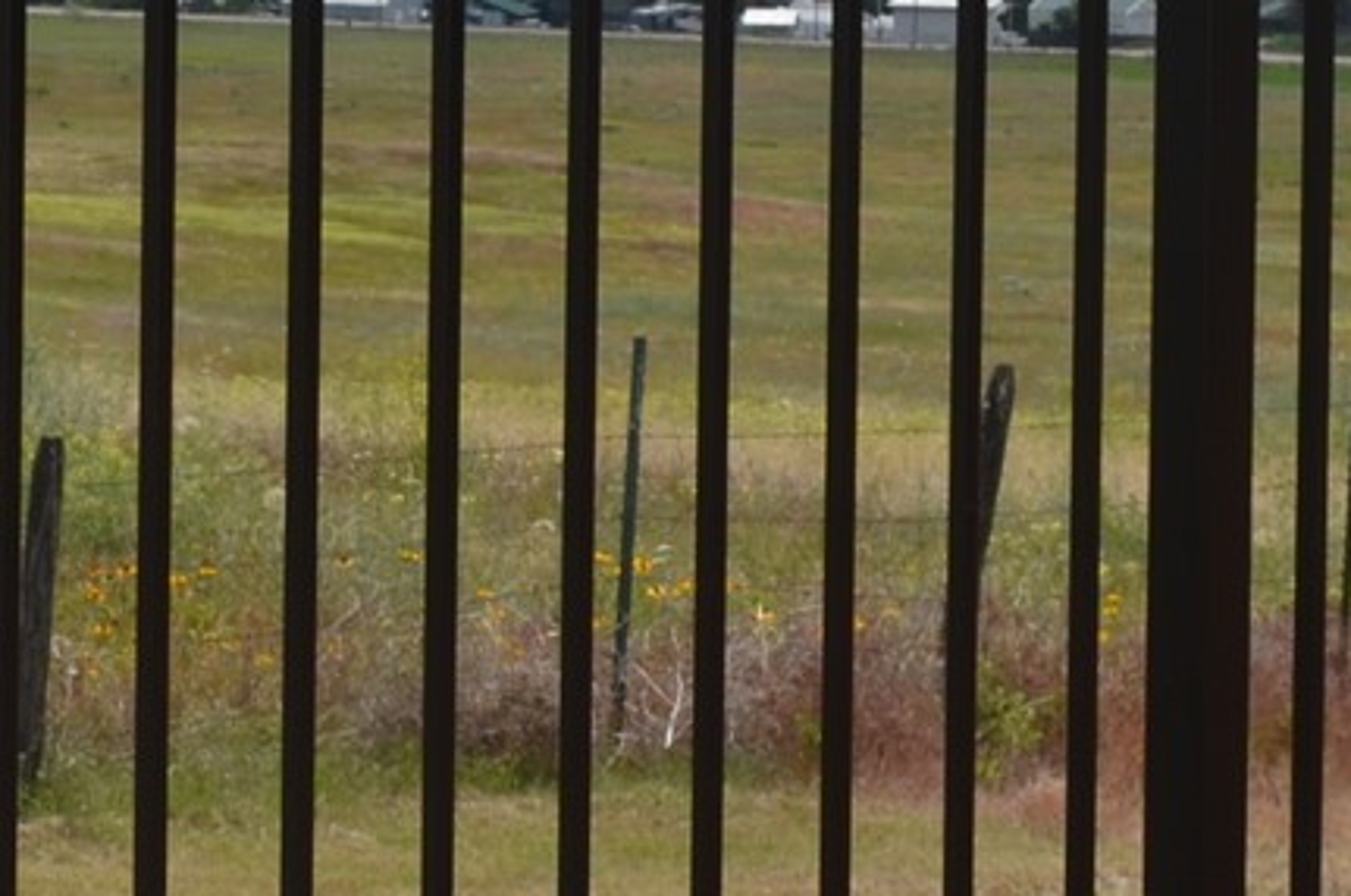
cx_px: 331
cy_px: -522
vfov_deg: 6.8
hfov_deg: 10.4
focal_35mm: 197
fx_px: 7382
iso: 100
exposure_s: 1/250
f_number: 10
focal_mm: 26
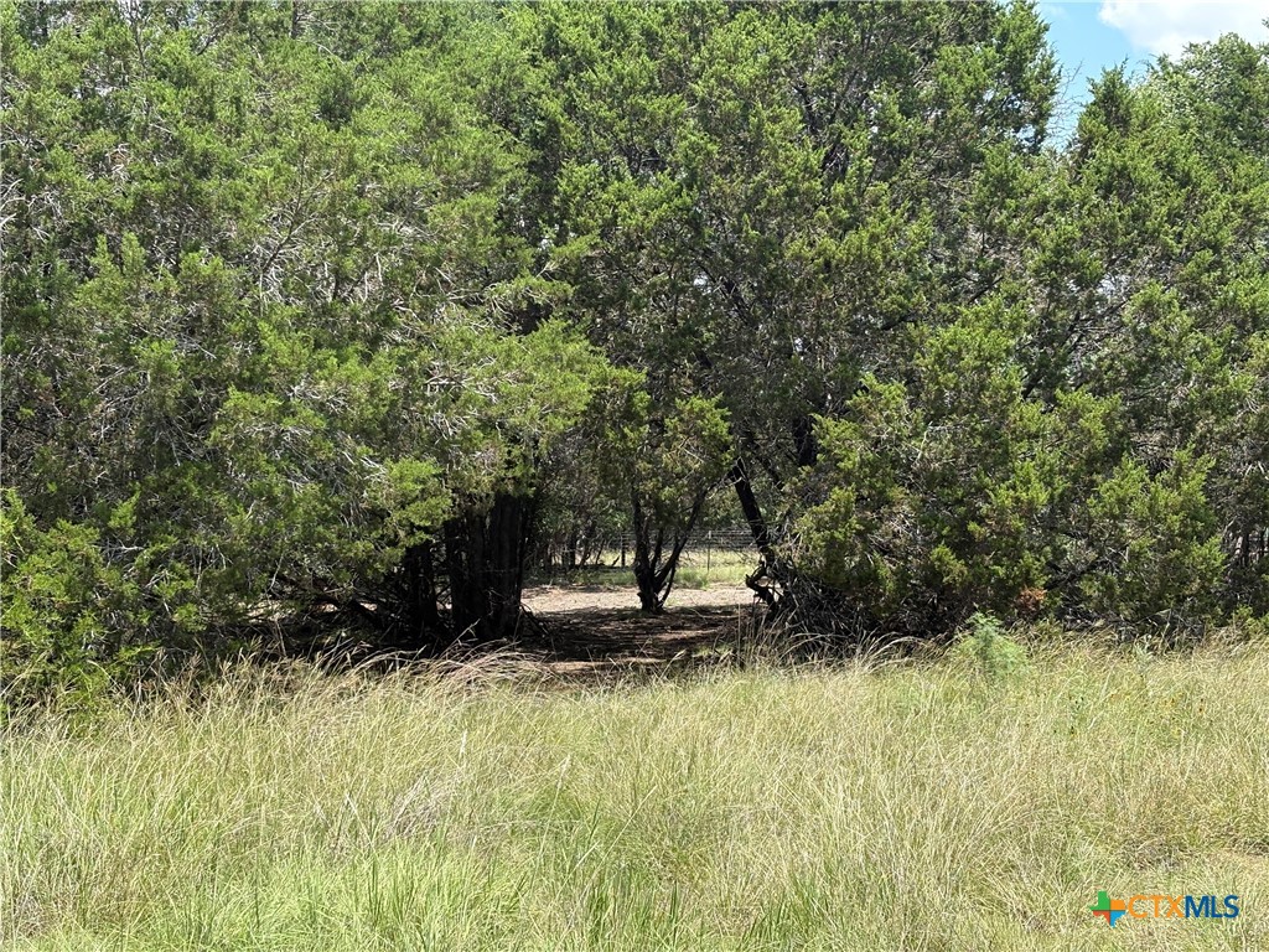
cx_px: 634
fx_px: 1906
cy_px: 476
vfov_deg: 28.0
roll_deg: -0.8
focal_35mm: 52
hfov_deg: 36.8
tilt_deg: +1.0
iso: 50
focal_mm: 5.96
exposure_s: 1/1709
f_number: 1.6
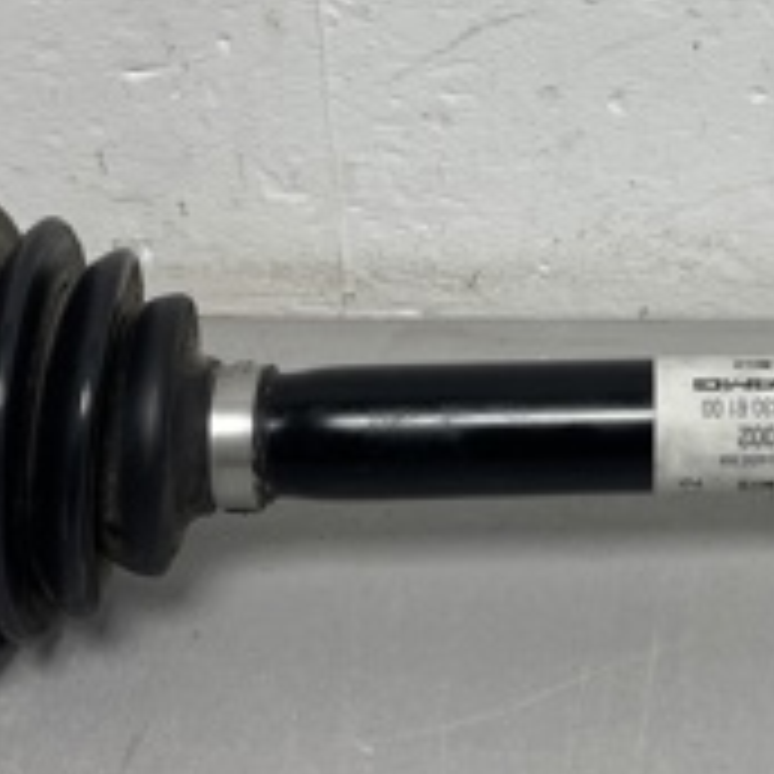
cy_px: 36
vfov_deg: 20.6
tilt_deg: -29.2
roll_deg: -1.6
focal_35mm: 82
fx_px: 2074
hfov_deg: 20.4
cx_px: 788
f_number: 1.6
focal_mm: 5.1
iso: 64
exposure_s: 1/100
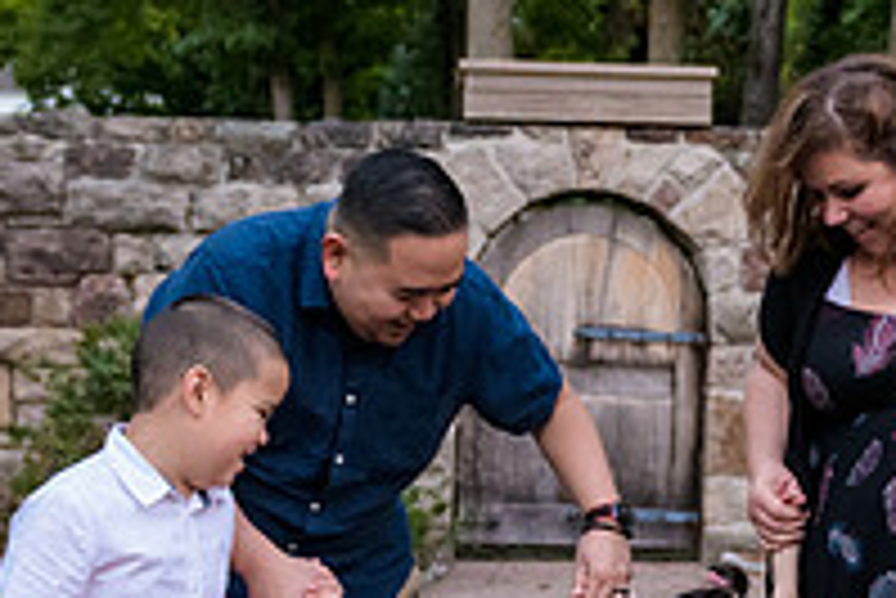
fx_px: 2117
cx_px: 787
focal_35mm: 85
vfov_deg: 16.0
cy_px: 483
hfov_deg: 23.3
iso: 1600
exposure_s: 1/125
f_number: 3.2
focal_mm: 24
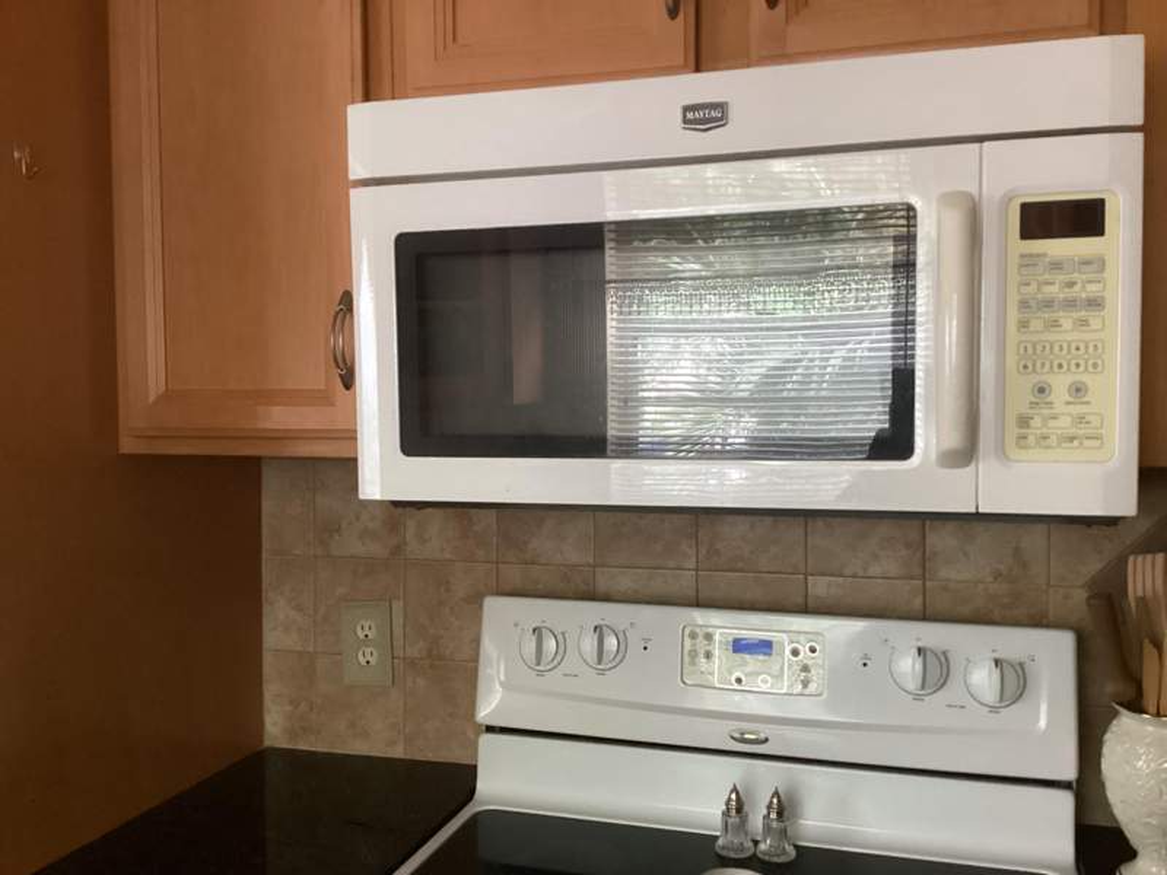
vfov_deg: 45.4
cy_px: 438
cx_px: 584
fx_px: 1045
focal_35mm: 31
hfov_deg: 58.4
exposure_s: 1/40
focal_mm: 3.3
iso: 250
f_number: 2.4
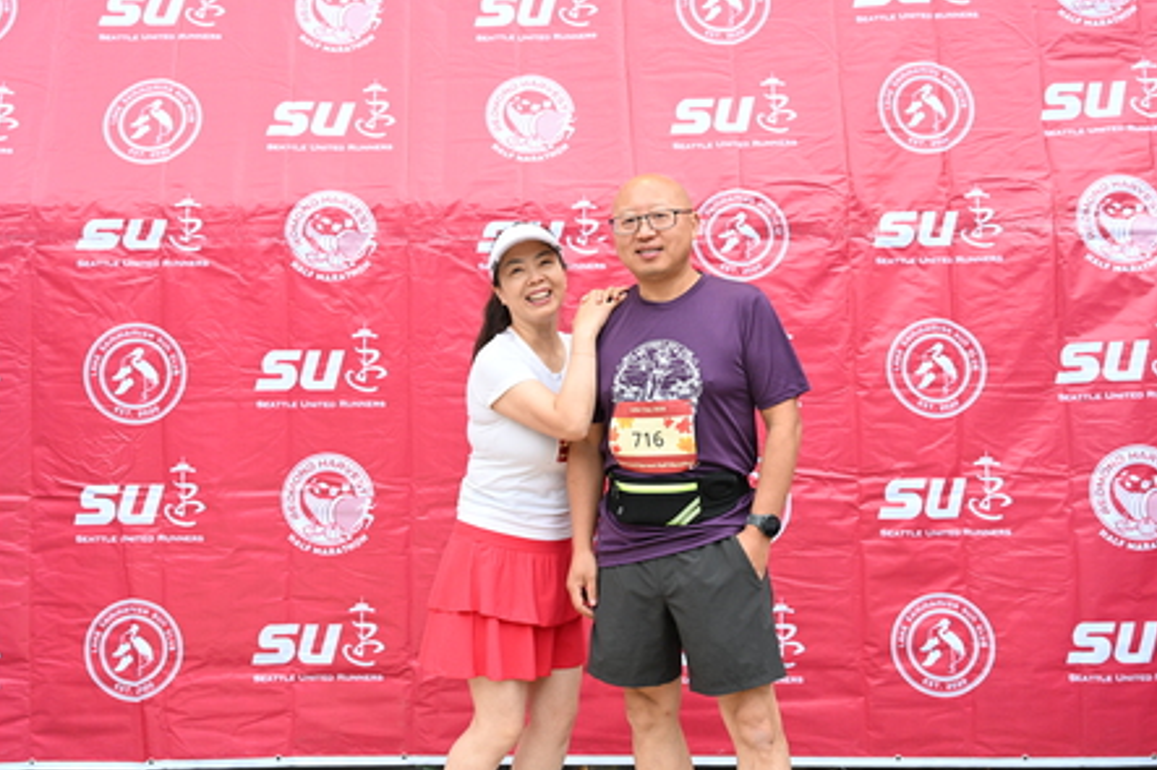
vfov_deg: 32.1
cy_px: 343
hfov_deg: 46.8
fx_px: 1337
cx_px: 575
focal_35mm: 42
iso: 2000
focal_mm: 33.5
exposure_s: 1/320
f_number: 4
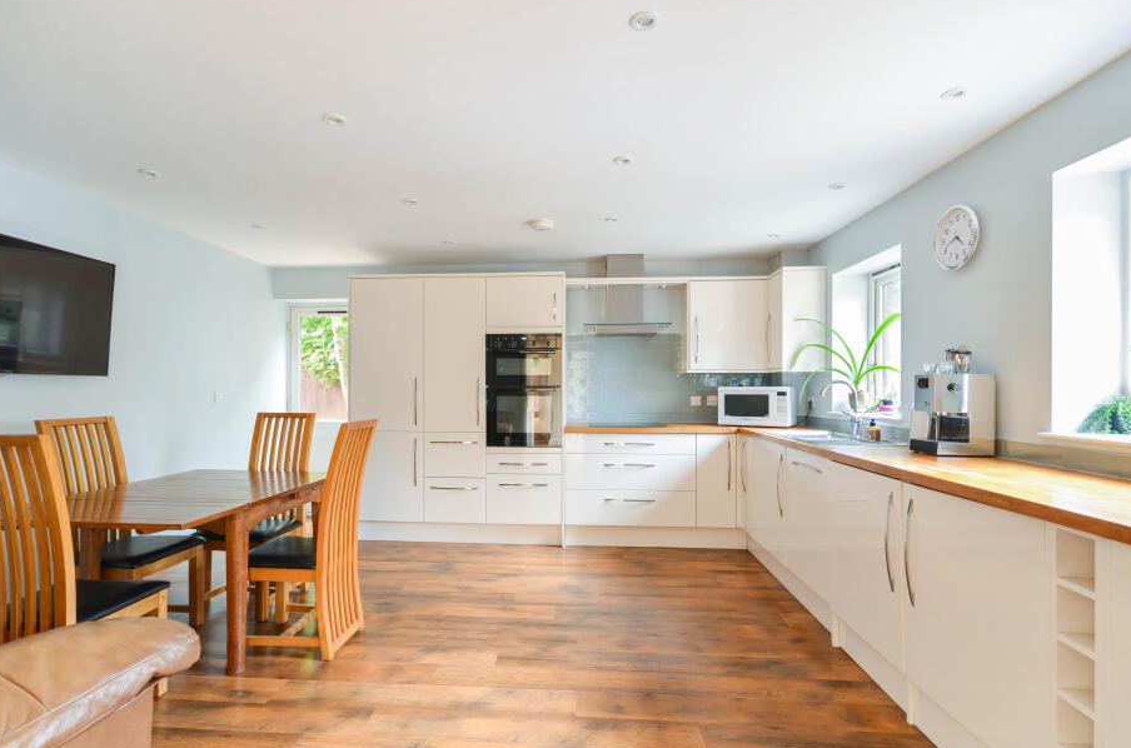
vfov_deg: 70.1
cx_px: 527
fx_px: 533
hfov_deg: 93.3
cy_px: 385
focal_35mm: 17
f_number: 8
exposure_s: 2
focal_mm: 10
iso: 100
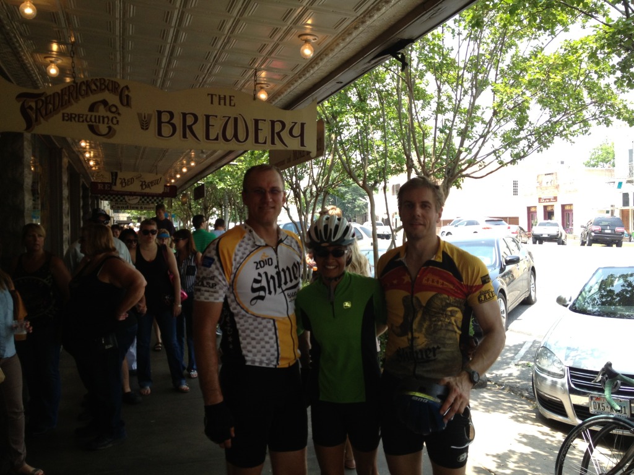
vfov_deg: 40.7
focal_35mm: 35
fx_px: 641
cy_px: 238
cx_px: 317
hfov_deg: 52.6
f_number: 2.4
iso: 64
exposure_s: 1/315
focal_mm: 4.28
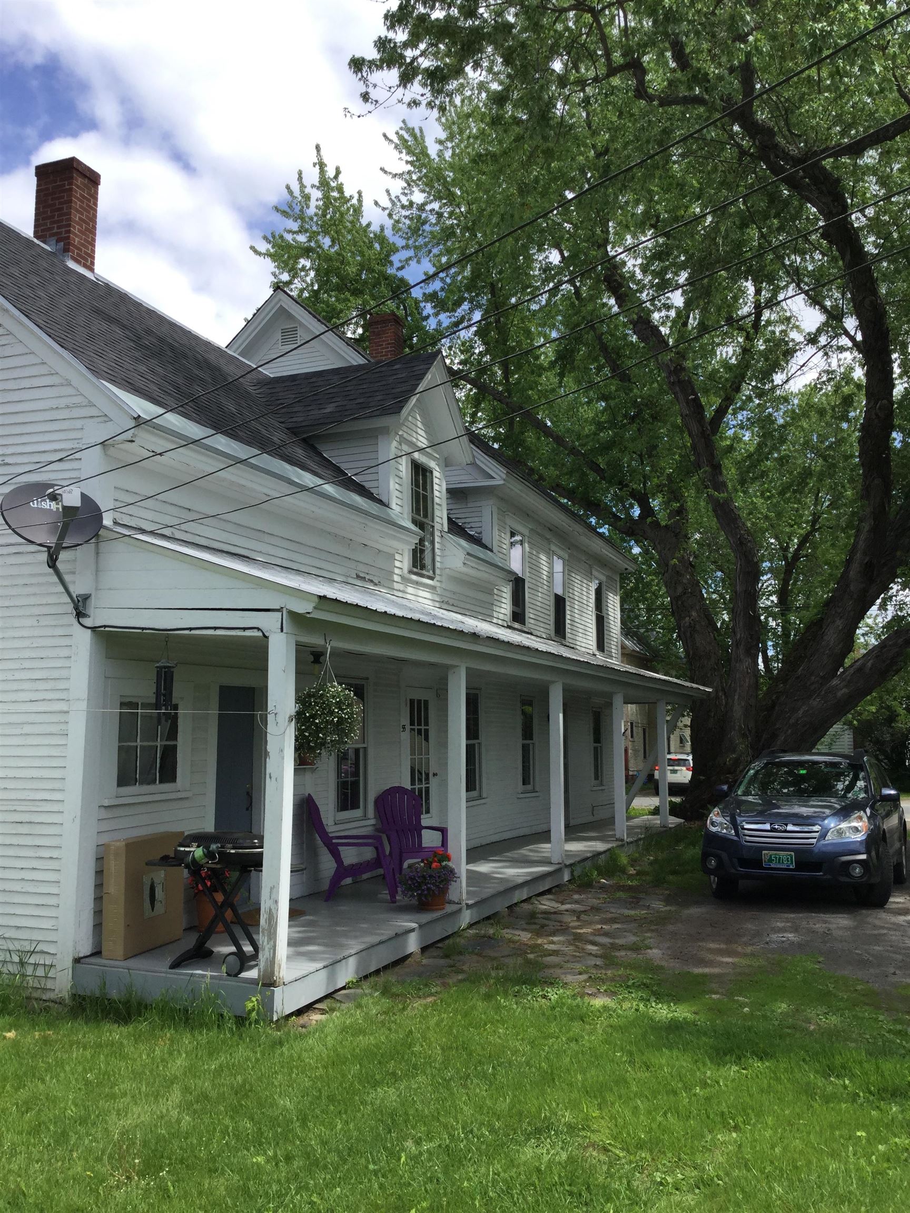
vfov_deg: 58.4
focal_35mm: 31
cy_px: 606
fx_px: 1087
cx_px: 455
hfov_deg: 45.4
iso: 25
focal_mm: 3.3
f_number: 2.4
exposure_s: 1/867
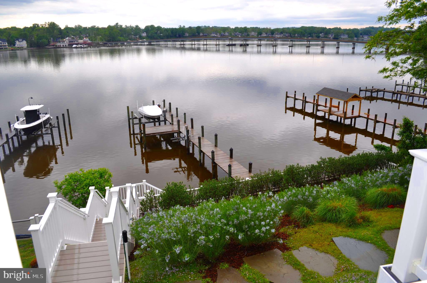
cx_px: 214
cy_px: 142
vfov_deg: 47.8
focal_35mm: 27
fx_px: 320
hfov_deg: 67.4
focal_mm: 18
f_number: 7.1
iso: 200
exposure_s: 1/200
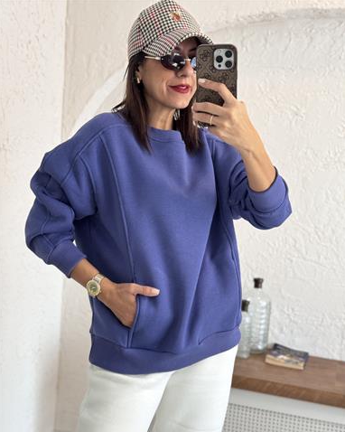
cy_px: 233
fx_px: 651
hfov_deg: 29.7
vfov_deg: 36.6
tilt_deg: -22.6
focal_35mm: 51
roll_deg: -4.1
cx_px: 172
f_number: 1.78
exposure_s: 1/117
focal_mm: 6.76
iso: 100
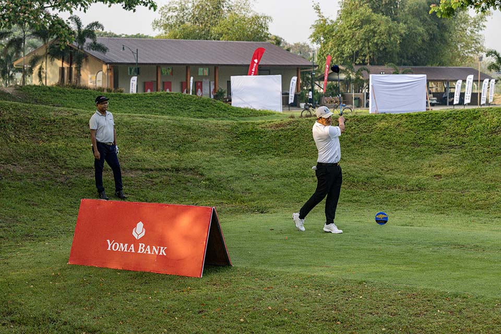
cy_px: 167
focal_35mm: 95
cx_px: 250
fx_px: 1322
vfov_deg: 14.4
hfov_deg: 21.5
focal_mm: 95
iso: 3600
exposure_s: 1/2500
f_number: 5.6
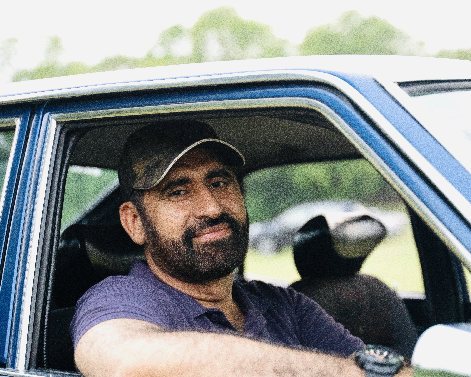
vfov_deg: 20.7
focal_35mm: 74
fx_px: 1031
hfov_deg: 25.7
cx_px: 235
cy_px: 215
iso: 2500
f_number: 2.8
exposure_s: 1/100
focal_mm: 52
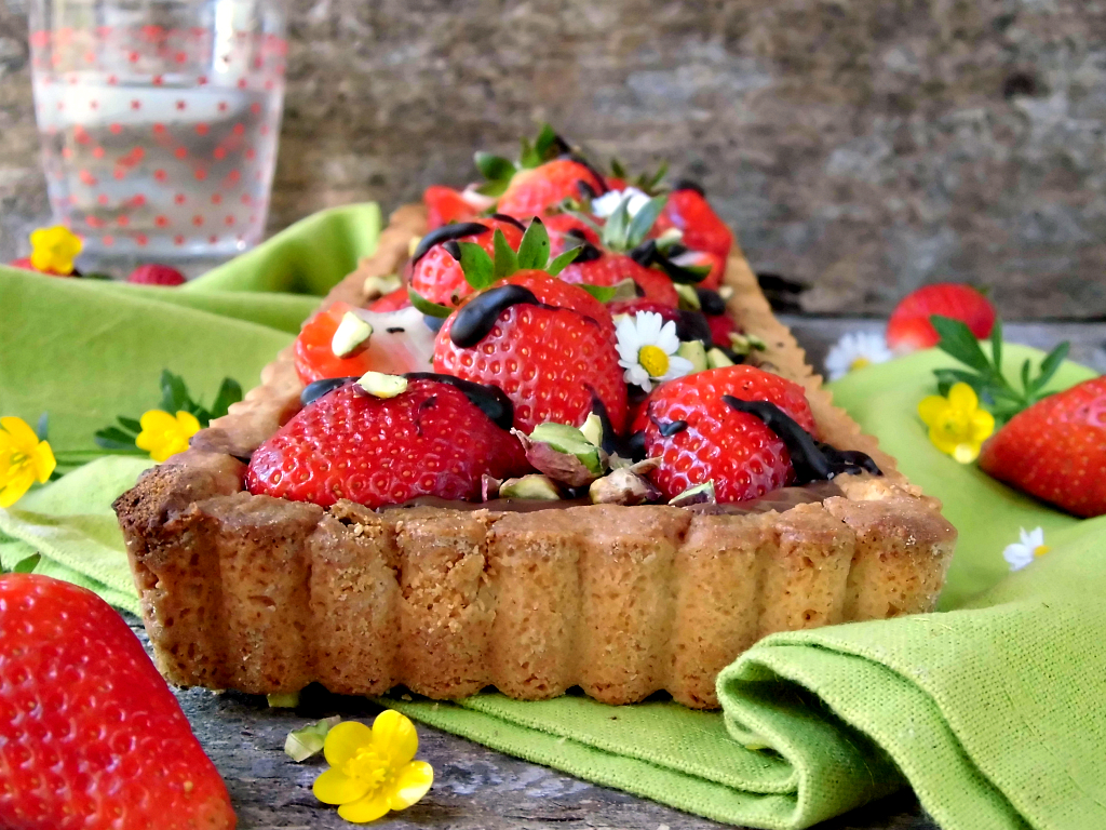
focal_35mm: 47
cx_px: 553
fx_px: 1502
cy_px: 415
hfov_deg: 40.4
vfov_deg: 30.9
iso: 400
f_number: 3.4
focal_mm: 8.3
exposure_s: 1/60
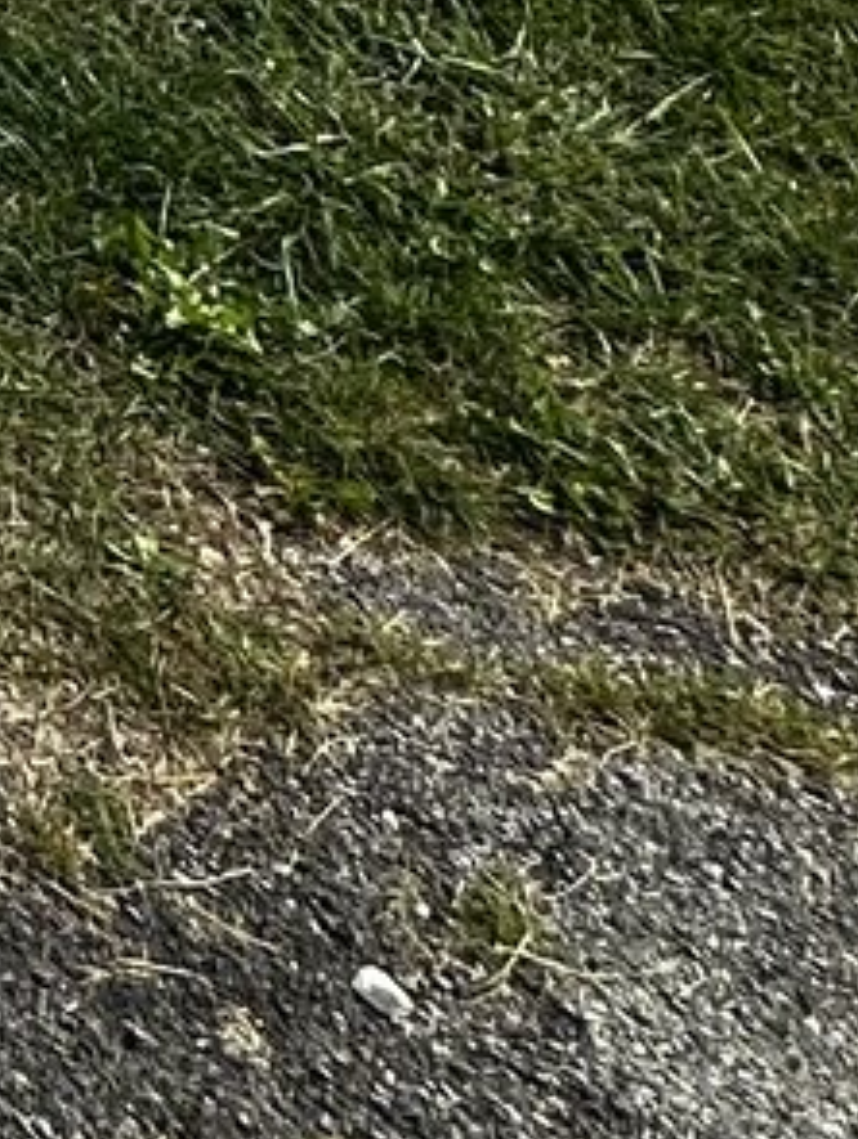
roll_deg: +1.8
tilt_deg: -6.6
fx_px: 3001
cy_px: -1375
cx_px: -1635
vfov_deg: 15.3
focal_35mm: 91
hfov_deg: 11.1
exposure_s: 1/1319
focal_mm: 2.22
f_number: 2.2
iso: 40
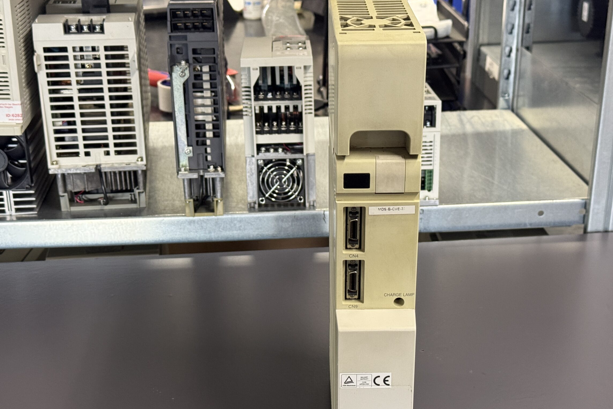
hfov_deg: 35.6
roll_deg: +0.3
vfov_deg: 24.1
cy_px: 257
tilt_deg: -23.5
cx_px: 313
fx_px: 953
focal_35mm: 56
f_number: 1.78
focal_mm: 6.76
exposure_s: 1/50
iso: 200
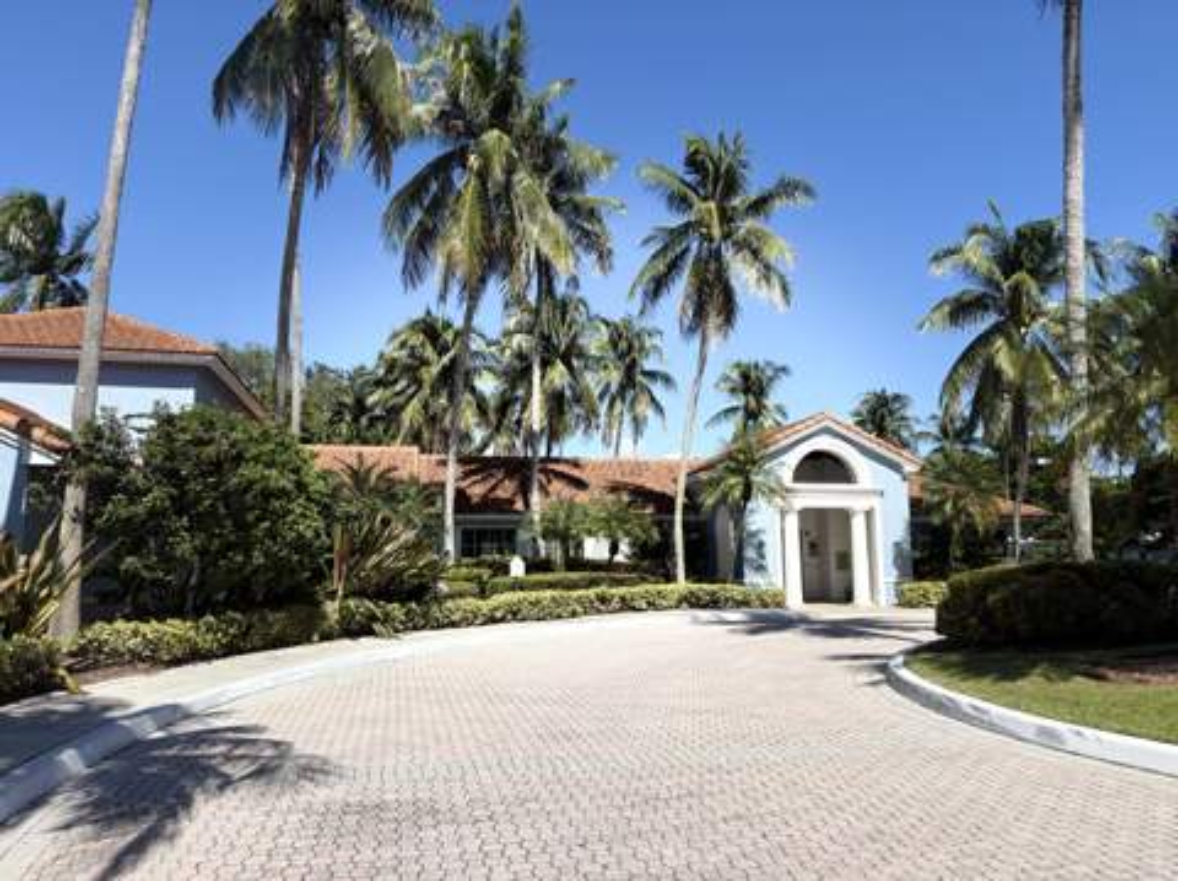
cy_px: 440
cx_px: 589
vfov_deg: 53.0
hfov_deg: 67.4
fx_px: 884
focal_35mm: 26
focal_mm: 5.96
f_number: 1.6
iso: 50
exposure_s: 1/3831
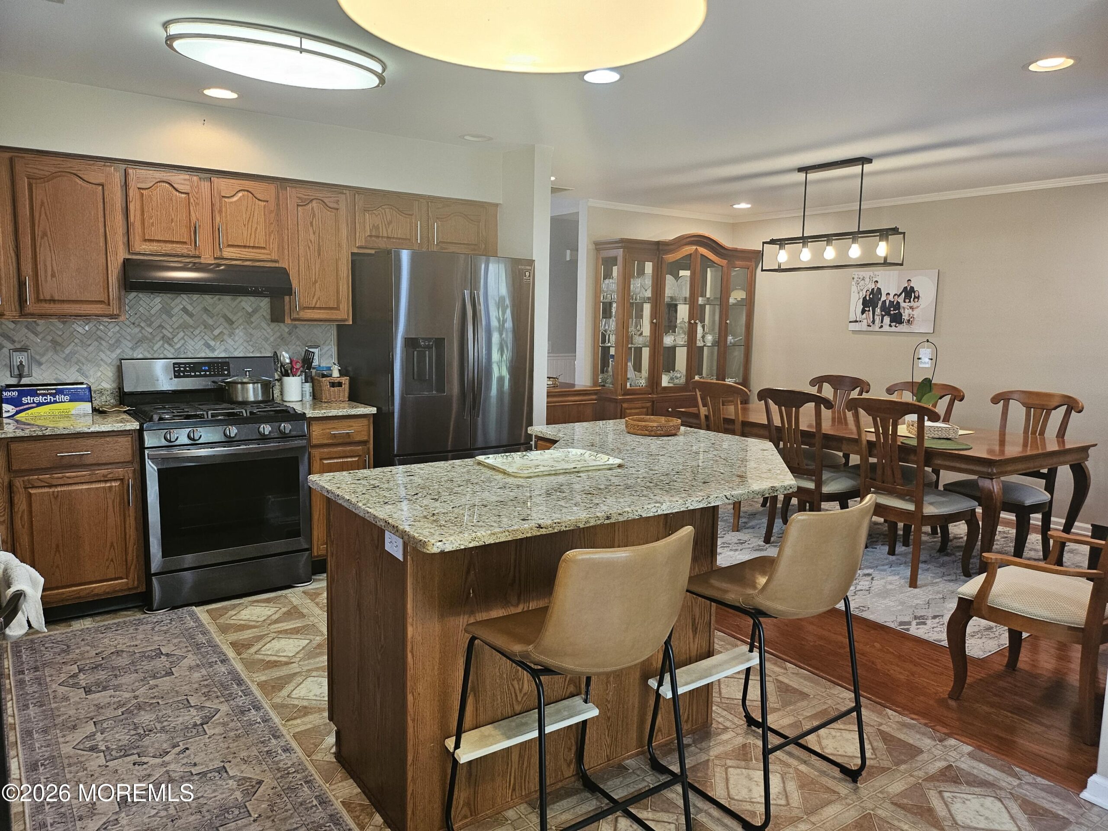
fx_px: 768
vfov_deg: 56.8
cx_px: 554
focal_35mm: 24
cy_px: 416
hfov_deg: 71.6
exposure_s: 1/120
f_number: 1.8
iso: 160
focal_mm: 5
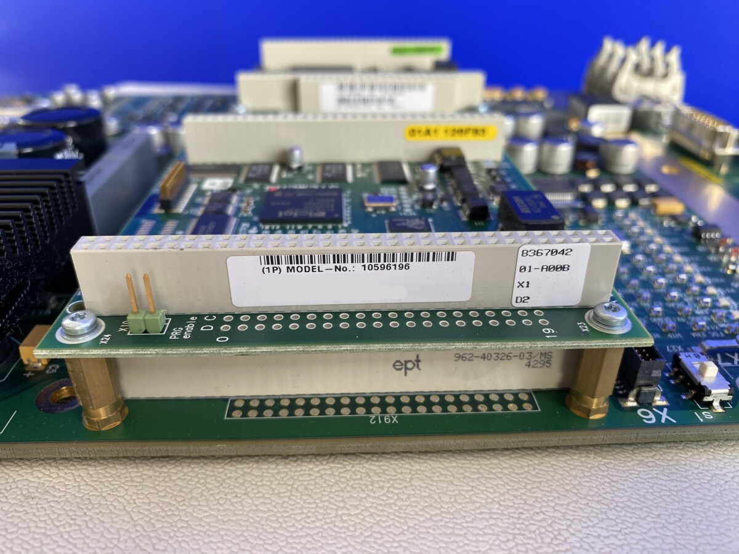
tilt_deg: -28.7
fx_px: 555
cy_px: 277
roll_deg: +0.1
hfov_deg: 67.3
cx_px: 370
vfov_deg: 53.1
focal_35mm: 26
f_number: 1.8
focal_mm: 4.25
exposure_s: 1/122
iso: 100
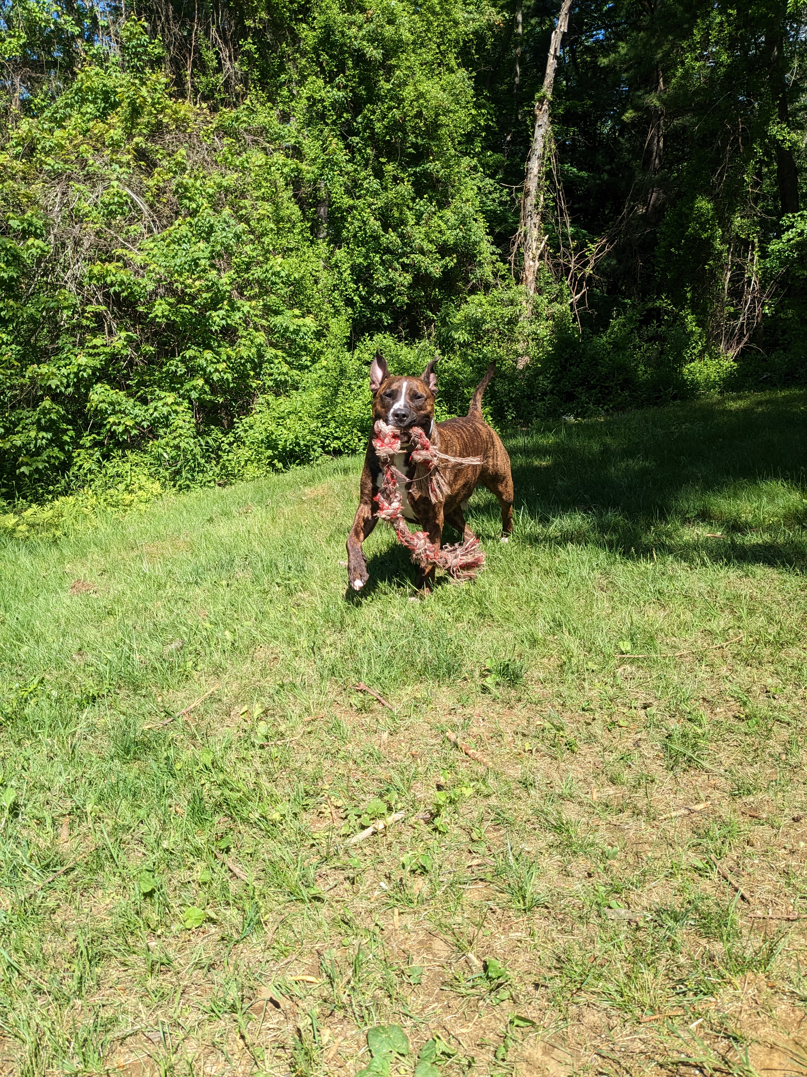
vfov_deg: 65.3
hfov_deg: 51.4
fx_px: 839
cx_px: 404
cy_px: 538
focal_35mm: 27
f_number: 1.73
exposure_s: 1/1232
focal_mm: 4.38
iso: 51
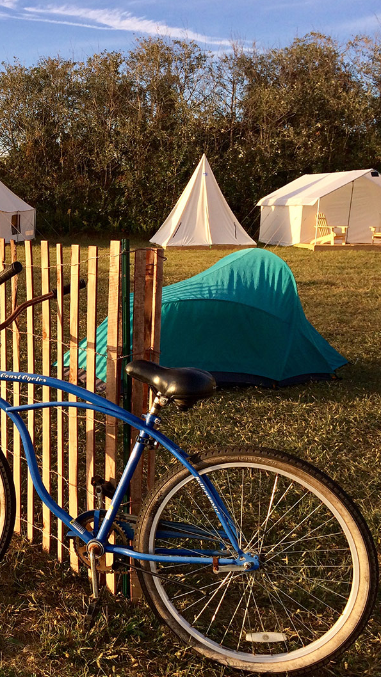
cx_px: -33
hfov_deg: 25.7
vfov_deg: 47.4
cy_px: 337
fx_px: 772
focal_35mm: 43
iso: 32
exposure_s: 1/838
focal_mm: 4.15
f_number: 2.2
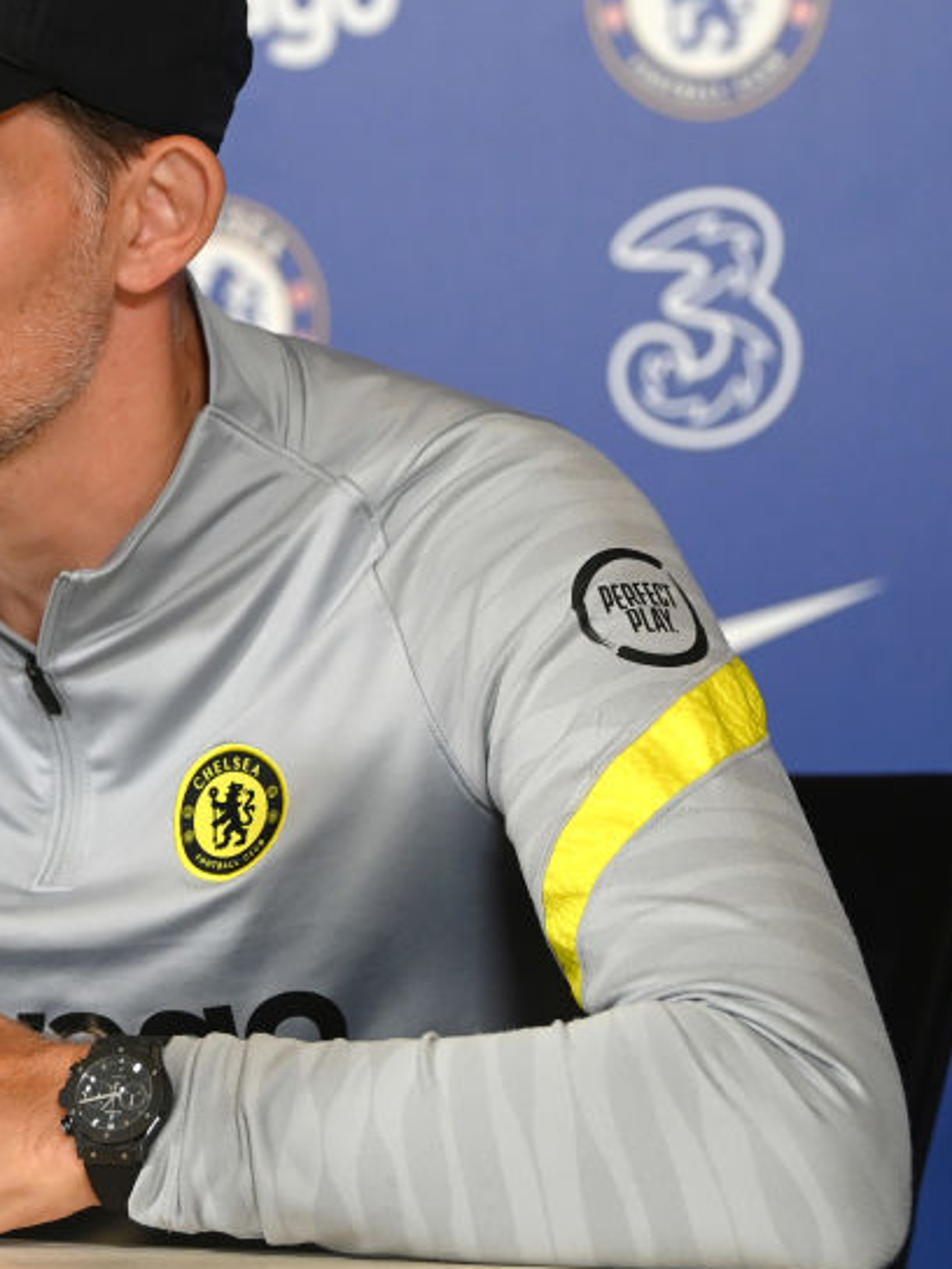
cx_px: -58
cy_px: 528
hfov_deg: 6.7
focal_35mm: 221
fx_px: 8104
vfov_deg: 9.0
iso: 2500
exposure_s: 1/500
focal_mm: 122
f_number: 3.5
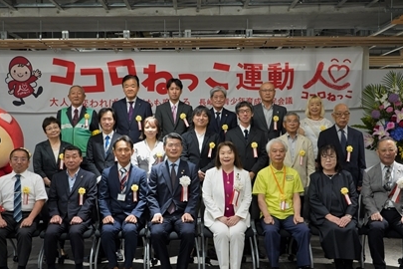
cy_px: 146
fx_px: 414
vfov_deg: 35.9
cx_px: 188
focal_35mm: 37
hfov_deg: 51.8
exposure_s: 1/30
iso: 1600
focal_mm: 30
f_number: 8
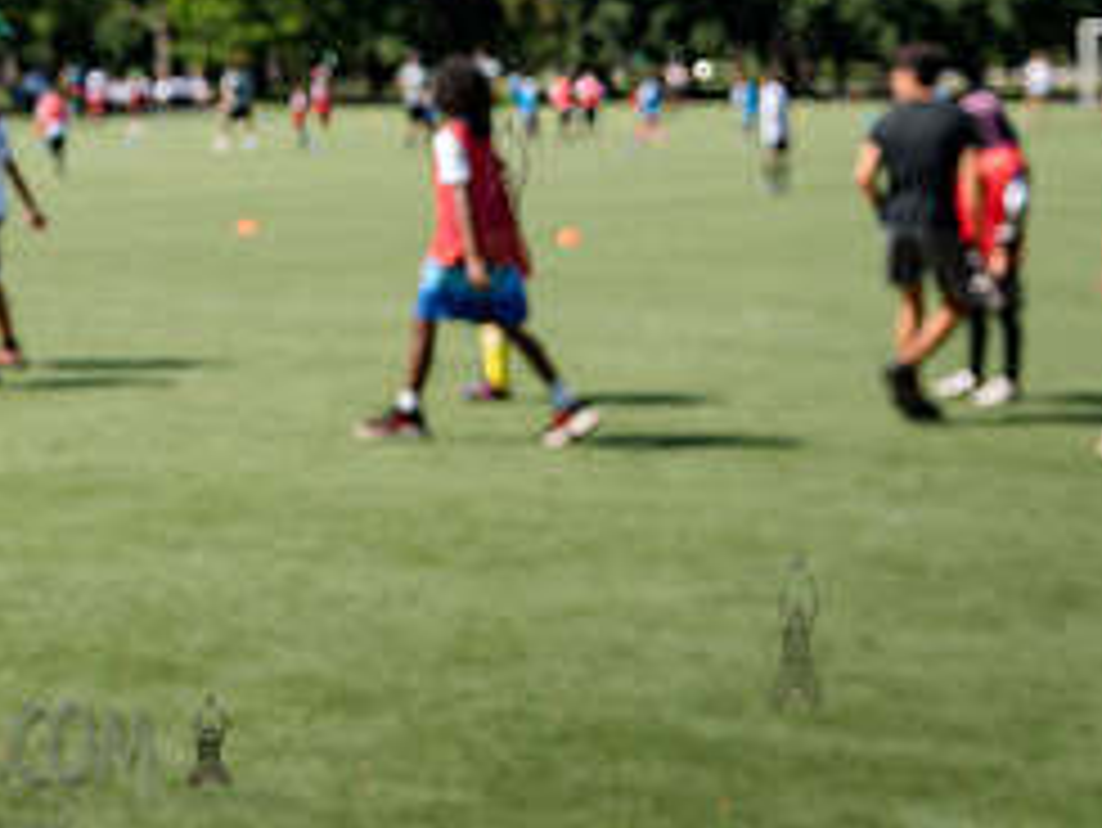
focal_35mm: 91
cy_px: -25
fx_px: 2898
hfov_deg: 20.6
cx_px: -76
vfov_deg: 15.9
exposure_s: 1/1600
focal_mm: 40
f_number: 4
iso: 200
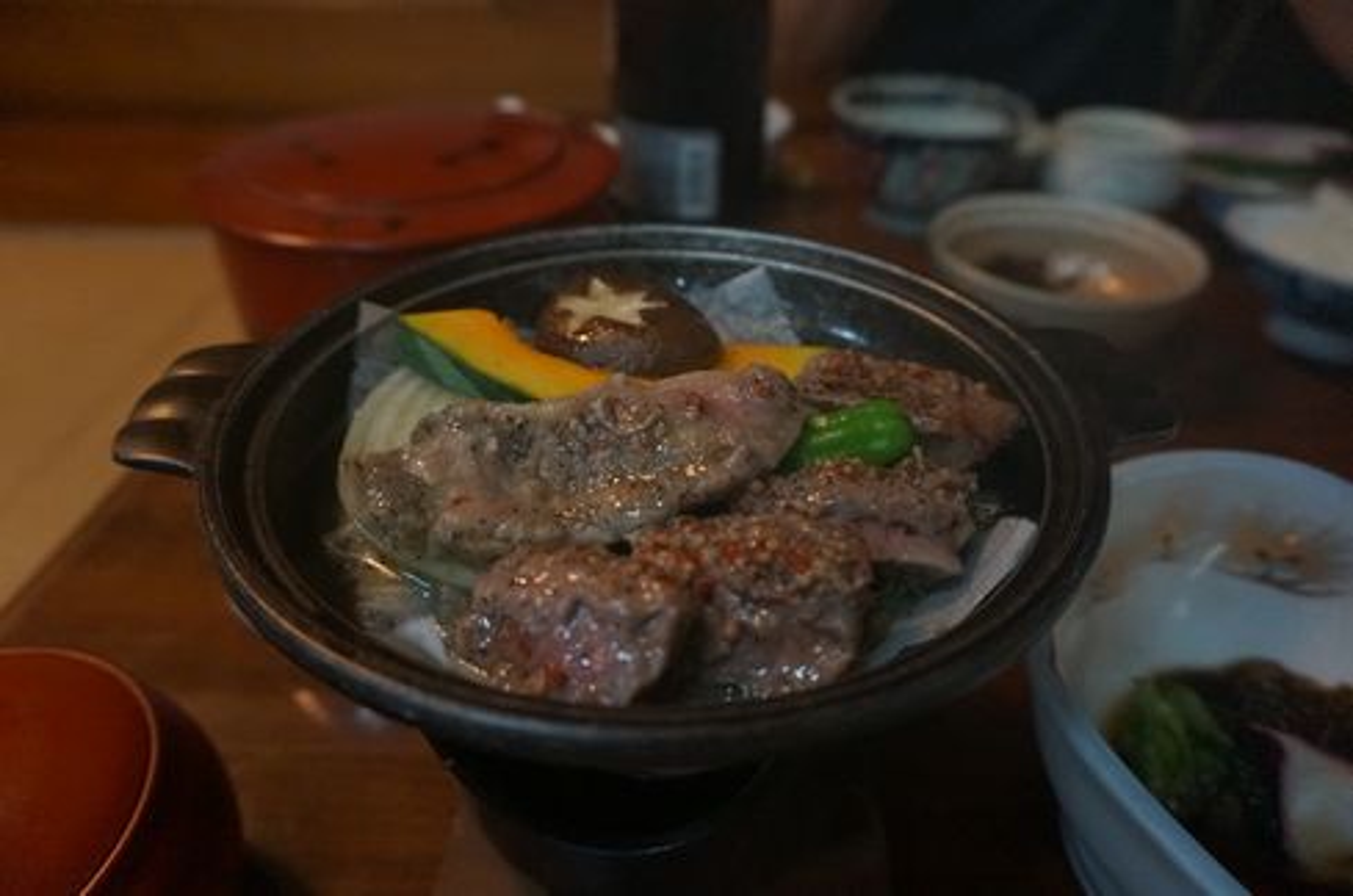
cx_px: 676
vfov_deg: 52.9
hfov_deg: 73.8
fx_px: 900
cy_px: 448
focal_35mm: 24
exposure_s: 1/60
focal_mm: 16
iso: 3200
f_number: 3.5
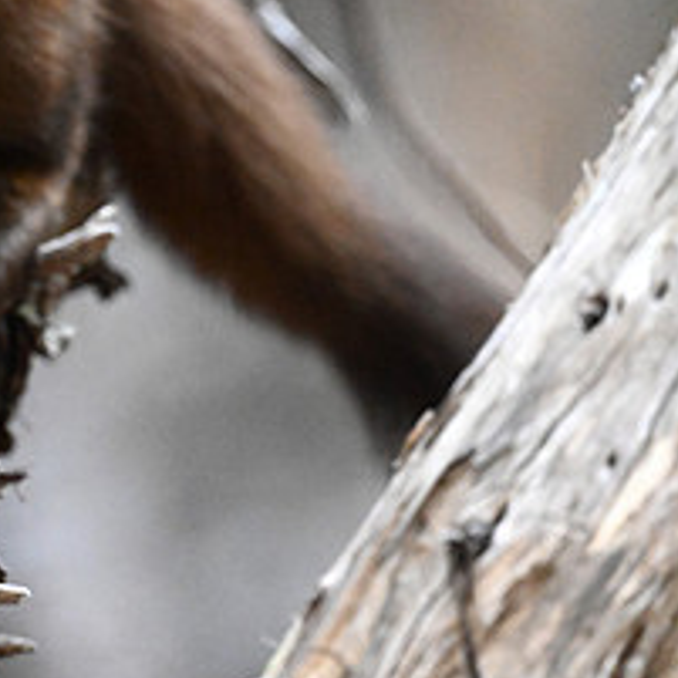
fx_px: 32663
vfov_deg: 1.2
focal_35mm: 1474
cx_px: -40
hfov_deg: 1.2
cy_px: 76
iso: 11400
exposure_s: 1/640
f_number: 6.3
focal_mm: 600
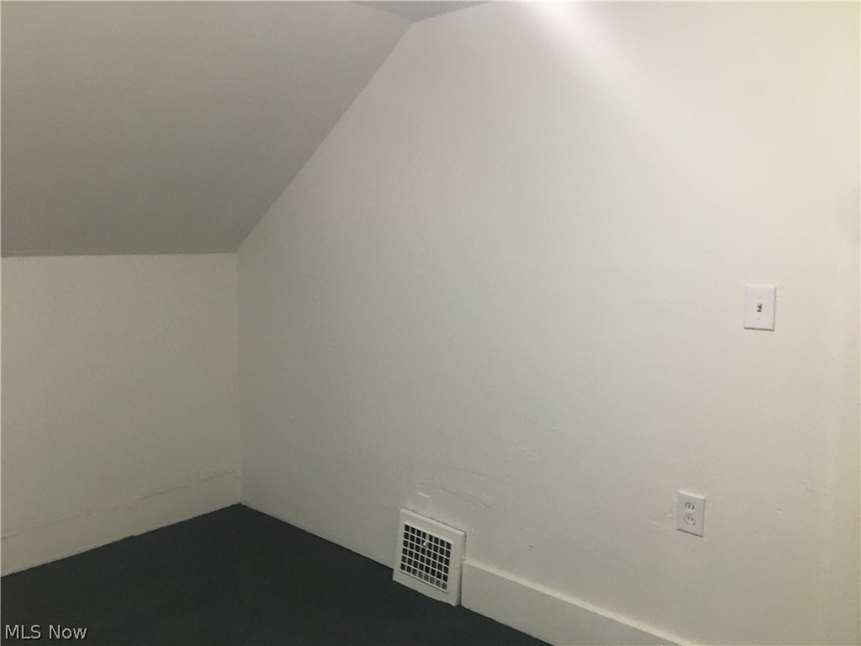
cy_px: 323
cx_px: 430
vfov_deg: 48.2
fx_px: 721
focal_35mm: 29
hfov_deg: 61.7
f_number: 2.2
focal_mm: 4.15
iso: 200
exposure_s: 1/17
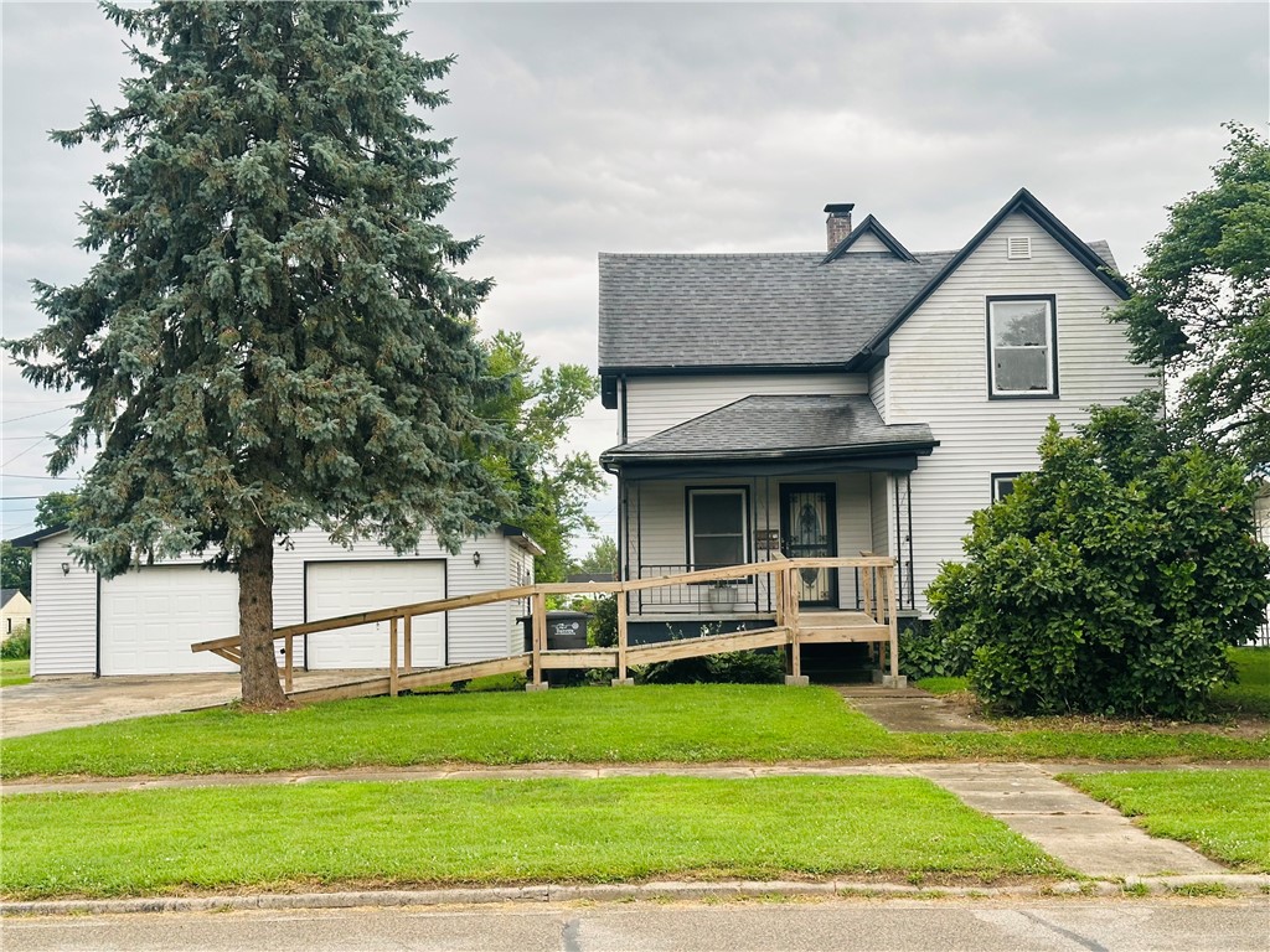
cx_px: 635
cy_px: 476
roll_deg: +0.7
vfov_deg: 30.3
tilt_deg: +4.4
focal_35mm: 48
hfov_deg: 39.7
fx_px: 1761
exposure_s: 1/218
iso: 64
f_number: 1.78
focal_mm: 6.86
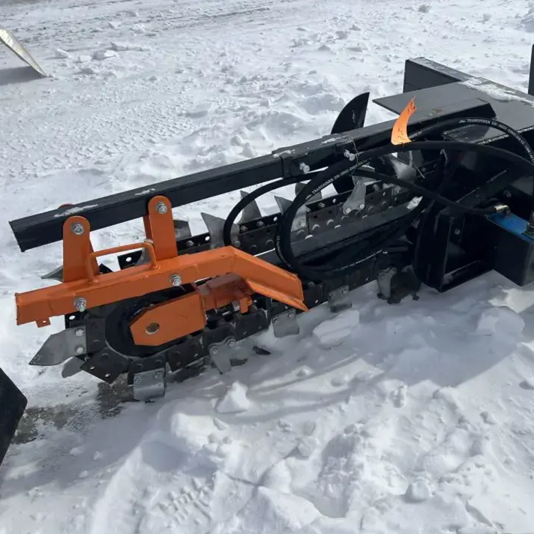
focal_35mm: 31
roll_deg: -0.9
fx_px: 541
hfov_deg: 51.6
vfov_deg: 52.5
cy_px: 268
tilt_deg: -37.1
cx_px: 352
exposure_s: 1/8696
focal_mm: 5.7
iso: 50
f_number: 1.5
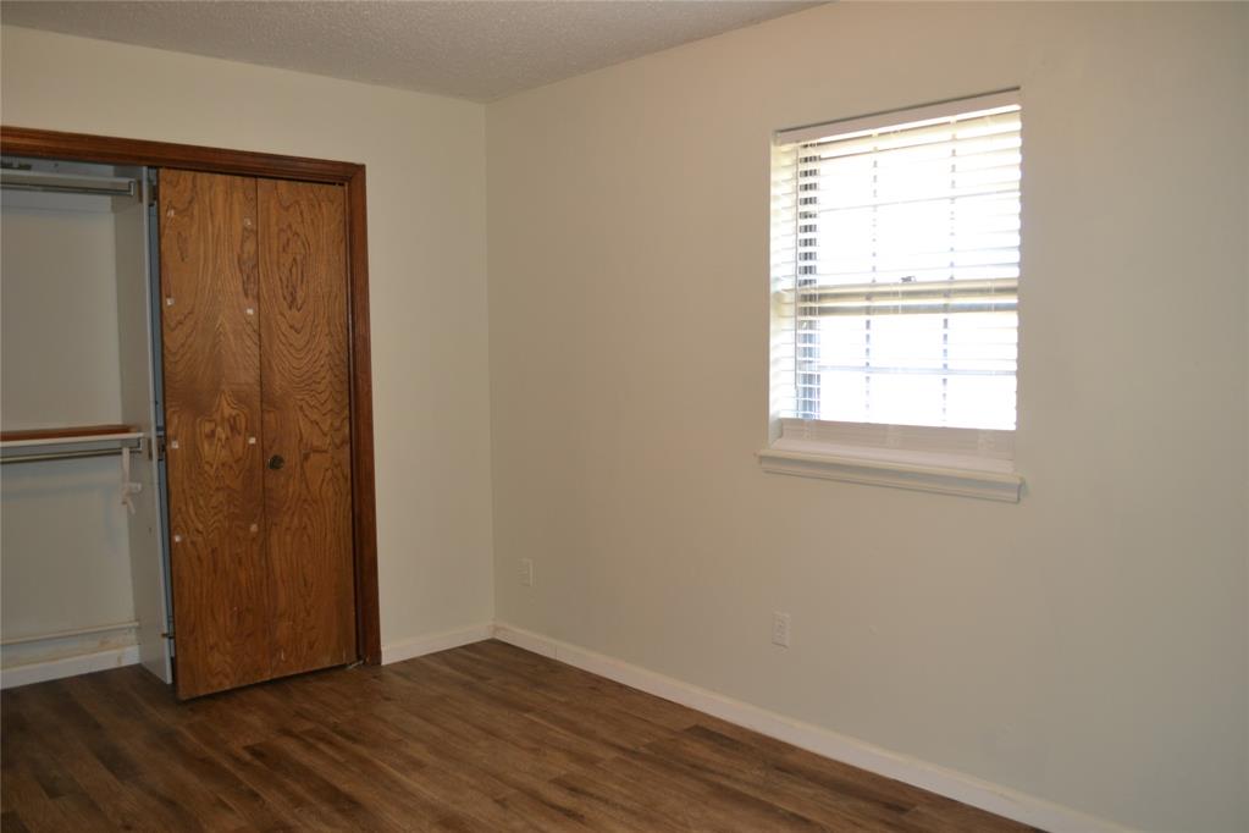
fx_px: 937
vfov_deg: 47.9
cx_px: 624
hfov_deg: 67.4
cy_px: 416
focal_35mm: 27
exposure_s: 1/80
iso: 400
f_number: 4
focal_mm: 18
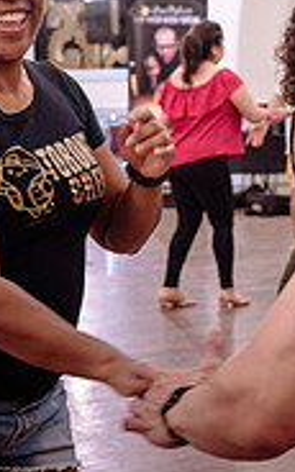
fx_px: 1364
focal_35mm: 106
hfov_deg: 12.3
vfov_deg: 19.6
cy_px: 214
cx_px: 115
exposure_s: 1/160
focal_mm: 33
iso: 1600
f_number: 4
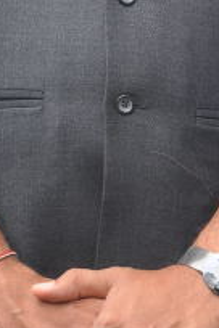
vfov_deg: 5.7
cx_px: -132
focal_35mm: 361
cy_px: 13
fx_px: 3294
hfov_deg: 3.8
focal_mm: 48
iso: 250
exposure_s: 1/100
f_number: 8
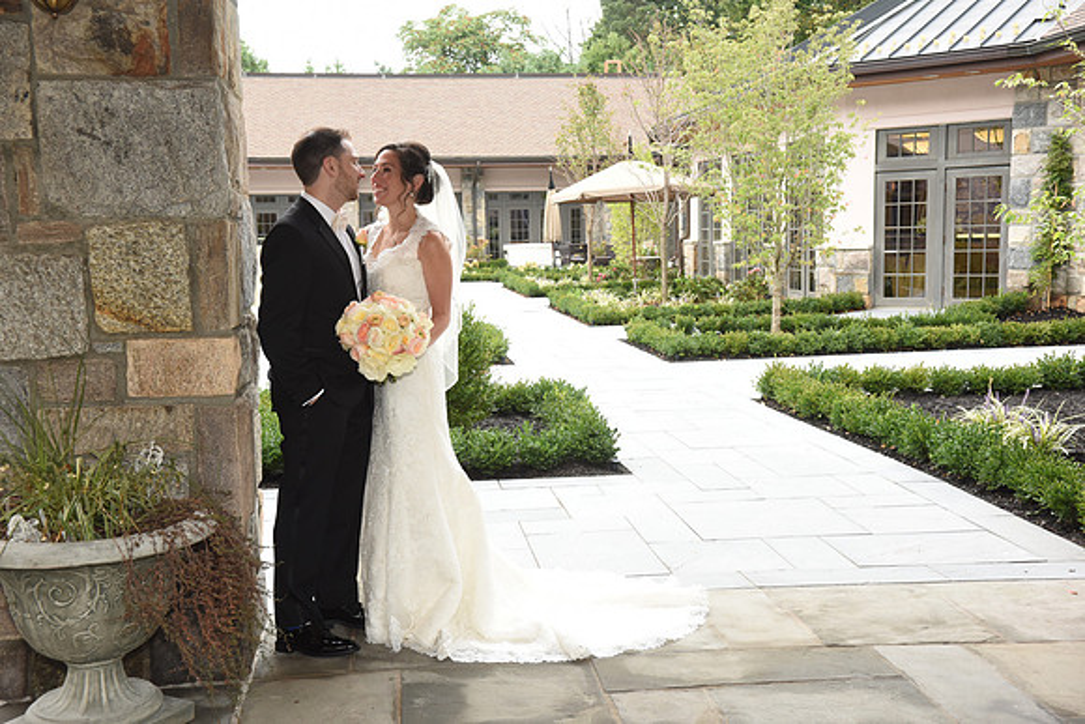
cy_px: 362
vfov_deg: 30.5
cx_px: 542
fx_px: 1326
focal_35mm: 44
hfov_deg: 44.5
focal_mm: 44
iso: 1000
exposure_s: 1/125
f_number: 9
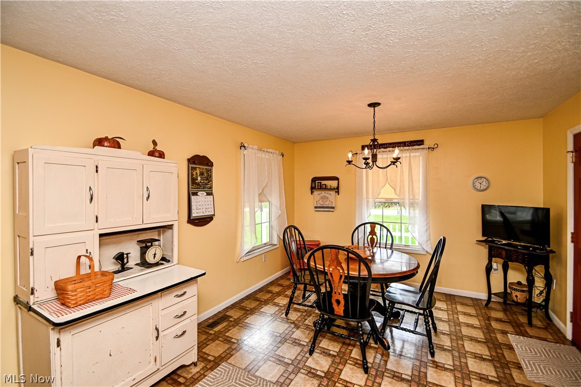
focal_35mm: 15
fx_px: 242
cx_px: 290
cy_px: 194
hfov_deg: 100.4
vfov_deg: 77.3
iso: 100
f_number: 4.5
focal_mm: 10
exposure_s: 1/80
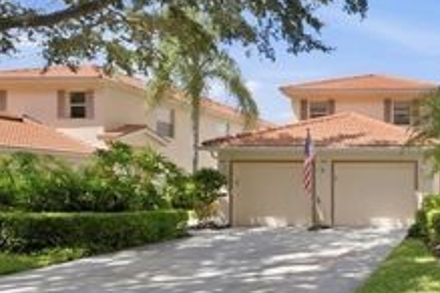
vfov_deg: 41.1
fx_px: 391
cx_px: 454
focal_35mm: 32
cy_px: 152
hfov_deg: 47.2
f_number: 11
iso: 200
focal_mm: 14
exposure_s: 1/250
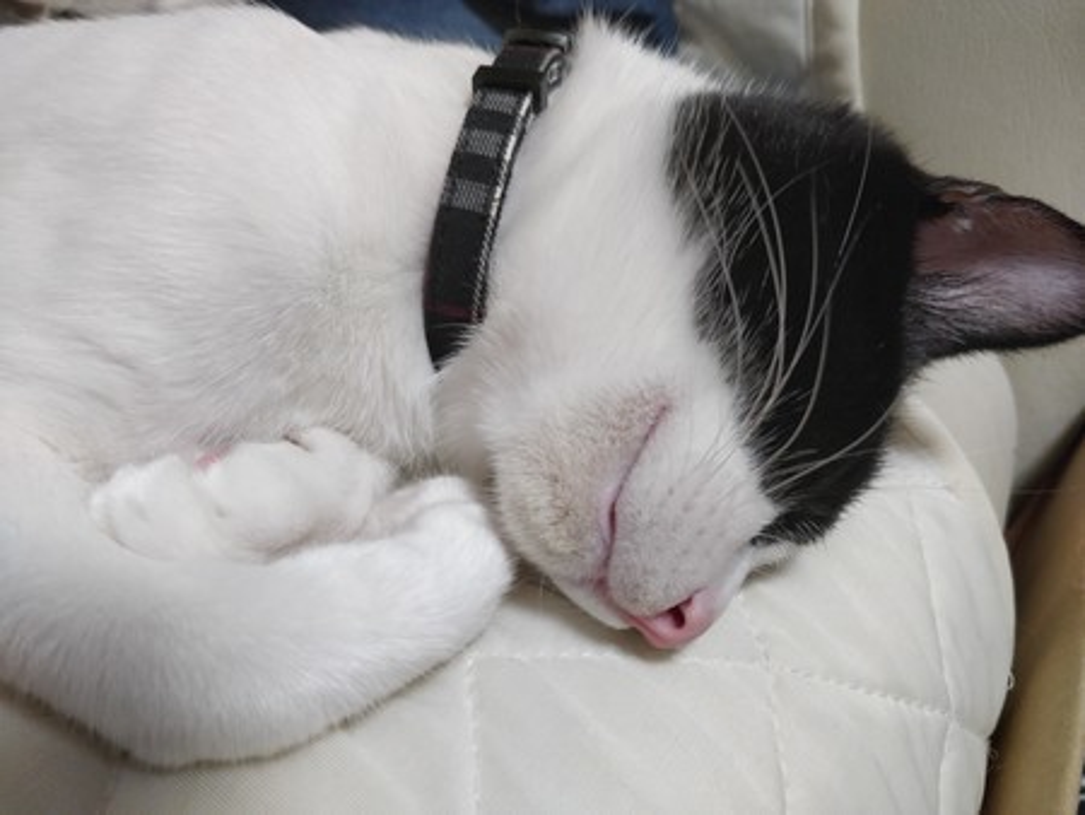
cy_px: 408
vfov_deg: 56.9
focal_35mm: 24
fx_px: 753
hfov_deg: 71.6
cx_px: 542
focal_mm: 4.1
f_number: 1.7
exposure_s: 1/50
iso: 800
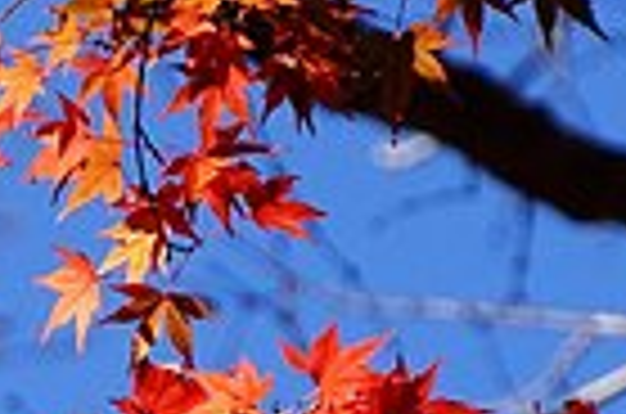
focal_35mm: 775
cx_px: -383
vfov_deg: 1.8
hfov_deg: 2.7
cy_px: 664
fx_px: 13446
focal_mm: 140
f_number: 10
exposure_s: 1/1250
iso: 1250
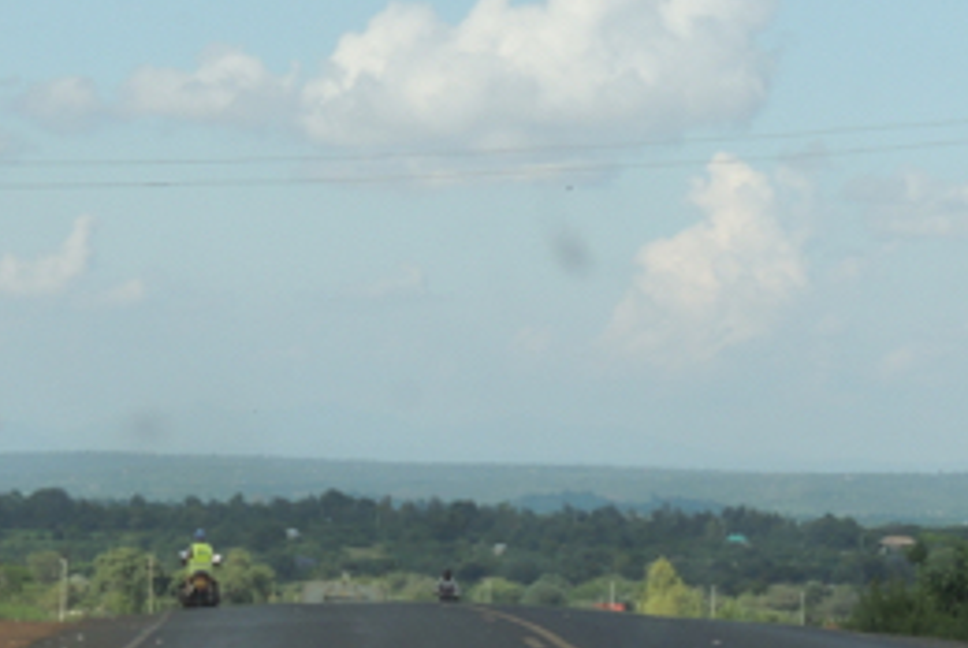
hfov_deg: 8.9
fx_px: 6191
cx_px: 521
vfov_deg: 6.0
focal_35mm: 230
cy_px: 458
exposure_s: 1/500
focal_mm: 16
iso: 100
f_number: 4.1
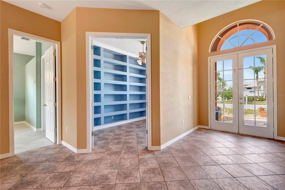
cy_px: 95
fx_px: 127
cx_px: 142
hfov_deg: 96.7
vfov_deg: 73.8
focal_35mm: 16
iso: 100
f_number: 9
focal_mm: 16
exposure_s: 1
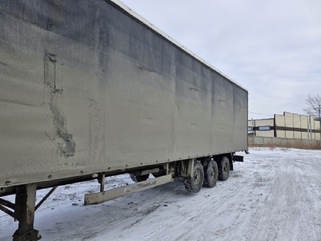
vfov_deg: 58.9
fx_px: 213
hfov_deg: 73.9
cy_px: 120
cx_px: 160
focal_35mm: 23
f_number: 1.8
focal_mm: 5.54
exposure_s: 1/1032
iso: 50
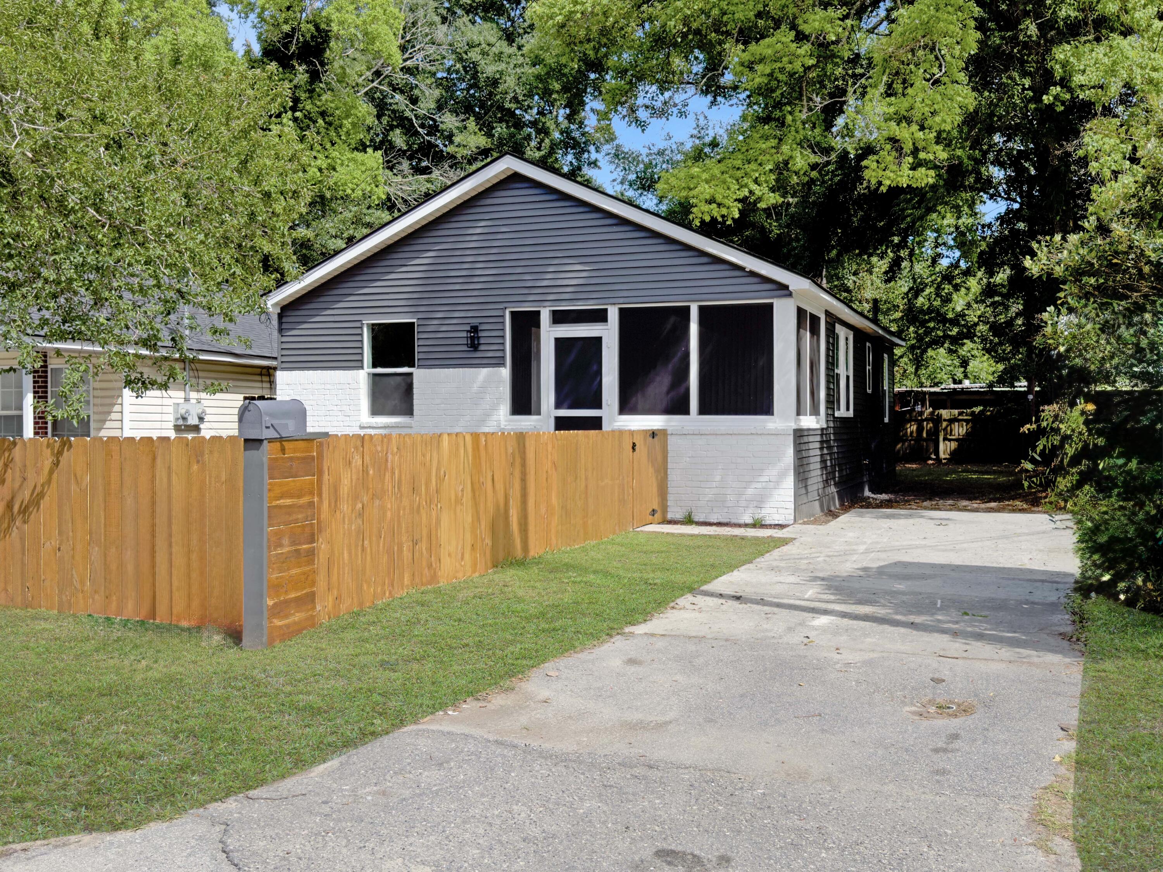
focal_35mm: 34
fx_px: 1142
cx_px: 582
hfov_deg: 54.0
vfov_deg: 41.8
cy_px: 436
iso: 80
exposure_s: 1/1800
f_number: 1.8
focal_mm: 6.76
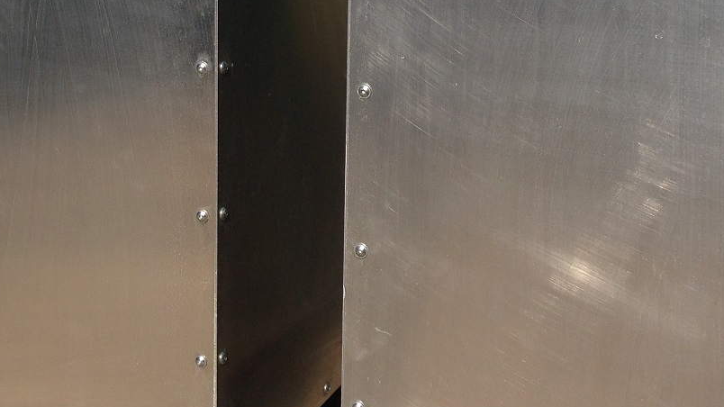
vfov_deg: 16.0
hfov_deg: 29.0
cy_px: -44
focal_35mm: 73
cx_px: 360
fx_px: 1401
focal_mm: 4.12
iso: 50
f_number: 2.4
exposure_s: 1/1869
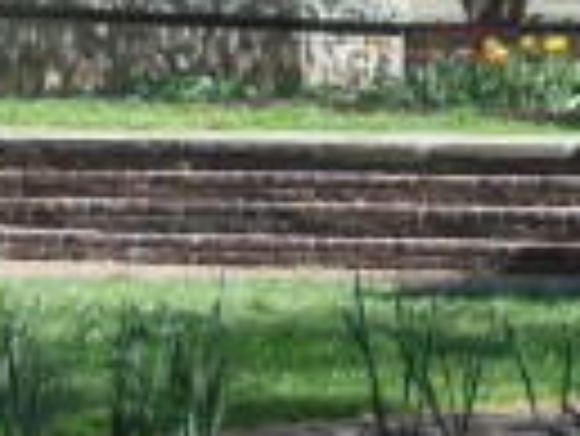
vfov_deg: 5.1
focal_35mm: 282
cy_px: -636
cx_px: 1147
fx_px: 4729
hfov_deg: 6.8
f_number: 4.7
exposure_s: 1/250
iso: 125
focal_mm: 9.3
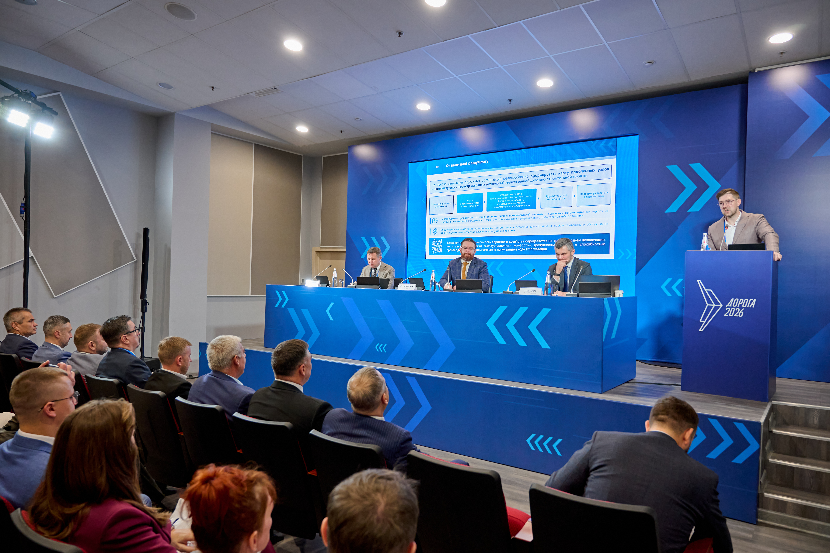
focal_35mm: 24
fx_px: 553
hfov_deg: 73.7
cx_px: 415
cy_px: 276
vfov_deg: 53.1
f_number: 4
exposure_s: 1/125
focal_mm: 24
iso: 1600
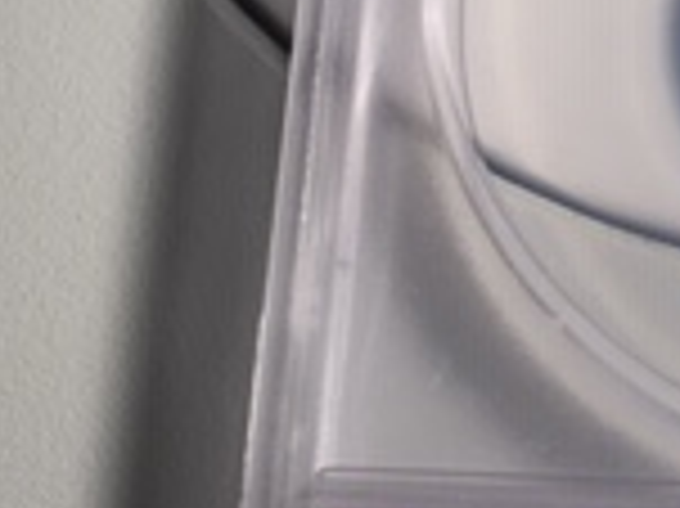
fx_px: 2414
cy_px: 324
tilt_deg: -70.3
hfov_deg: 15.4
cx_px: 820
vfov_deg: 12.0
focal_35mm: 123
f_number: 2.2
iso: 32
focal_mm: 4.15
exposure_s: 1/120
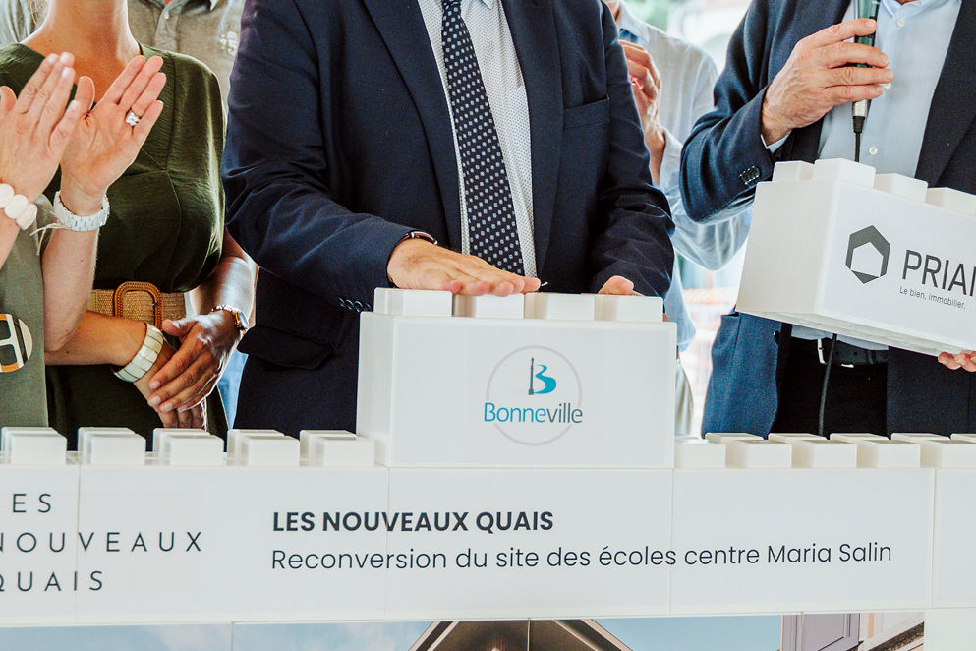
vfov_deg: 17.3
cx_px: 536
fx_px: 2142
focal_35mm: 79
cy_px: 277
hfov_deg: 25.7
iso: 800
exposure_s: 1/400
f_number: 2.8
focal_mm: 36
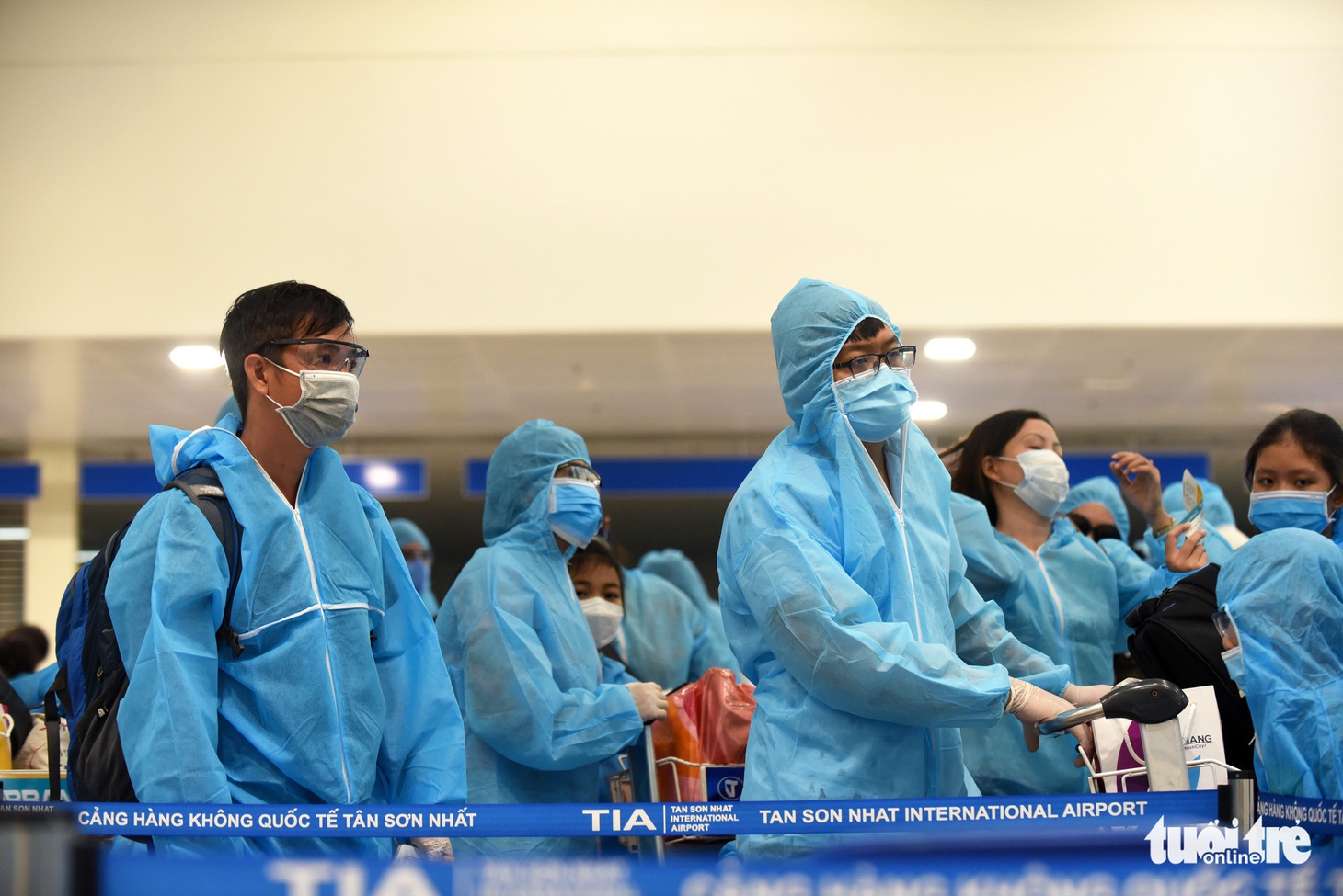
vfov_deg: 15.9
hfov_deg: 23.6
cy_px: 448
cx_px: 672
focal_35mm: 86
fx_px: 3210
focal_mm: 86
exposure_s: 1/250
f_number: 4.5
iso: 2000
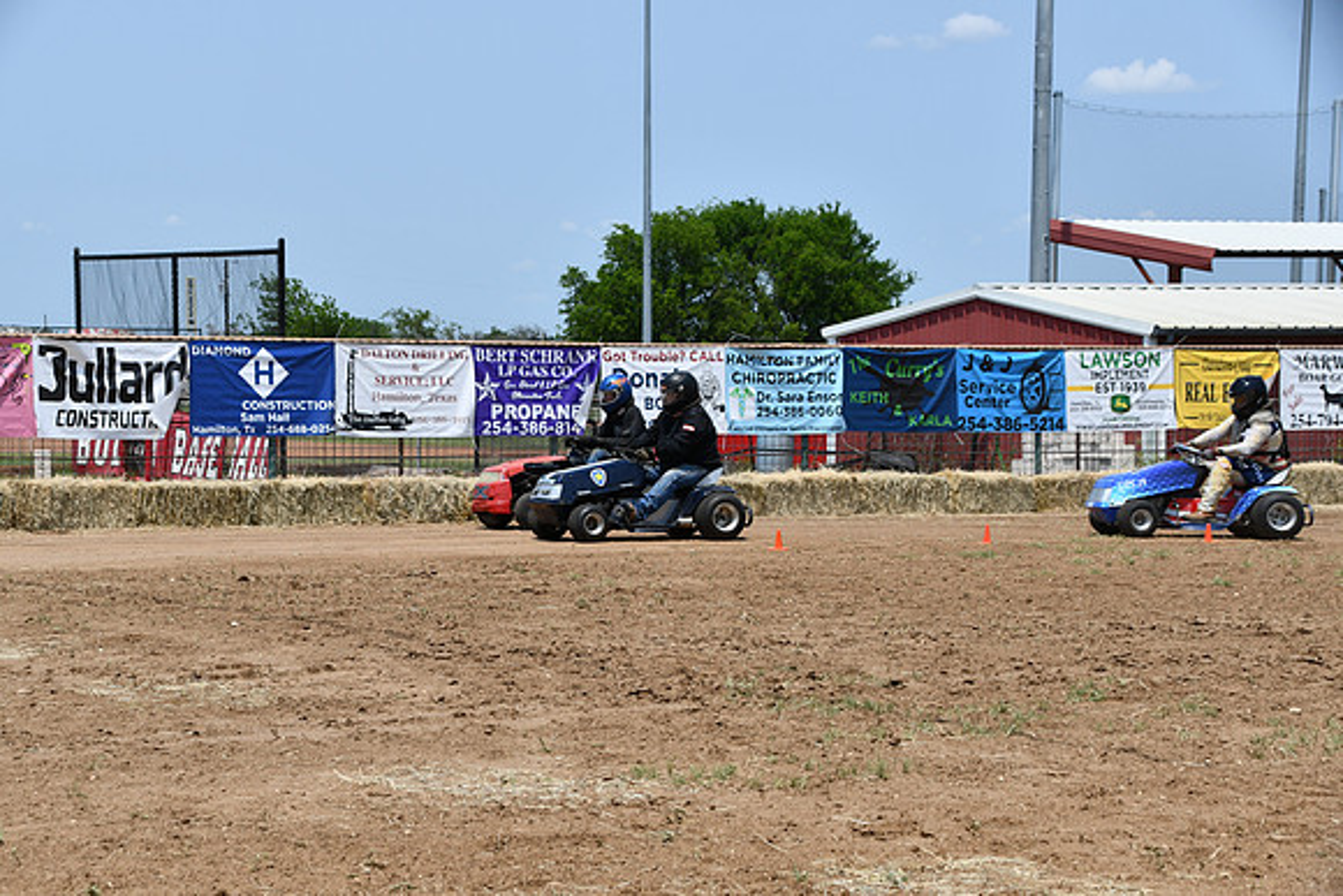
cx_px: 672
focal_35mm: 90
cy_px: 448
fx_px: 3358
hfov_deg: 22.6
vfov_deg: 15.2
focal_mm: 60
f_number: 10
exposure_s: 1/400
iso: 100
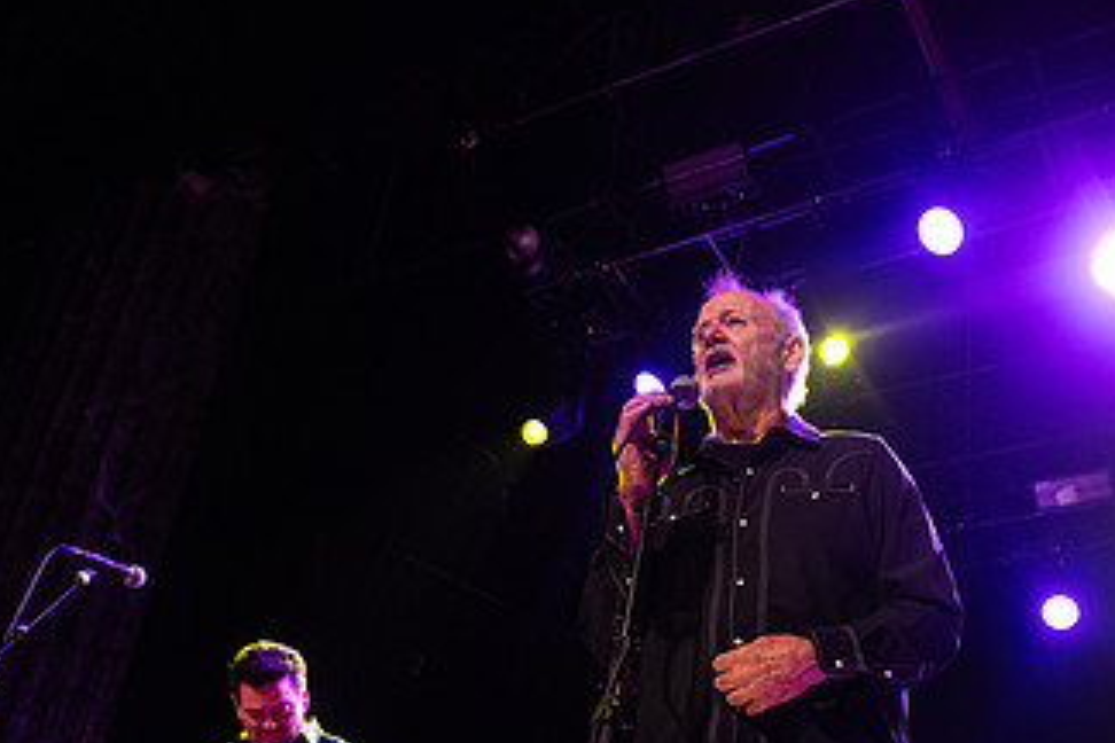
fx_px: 1332
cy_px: 566
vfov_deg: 30.6
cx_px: 647
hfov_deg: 45.3
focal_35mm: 43
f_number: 3.2
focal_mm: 24
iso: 2500
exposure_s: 1/640
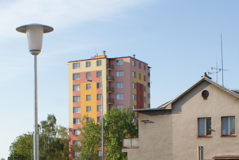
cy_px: 193
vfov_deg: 16.0
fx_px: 545
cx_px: 125
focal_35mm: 82
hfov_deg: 24.7
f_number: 10
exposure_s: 1/80
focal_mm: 22
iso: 100
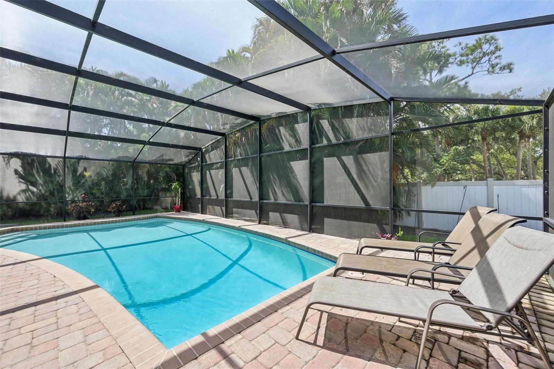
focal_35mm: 14
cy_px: 184
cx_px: 277
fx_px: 215
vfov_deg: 81.2
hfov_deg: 104.3
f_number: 8
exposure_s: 1/250
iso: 400
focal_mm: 14
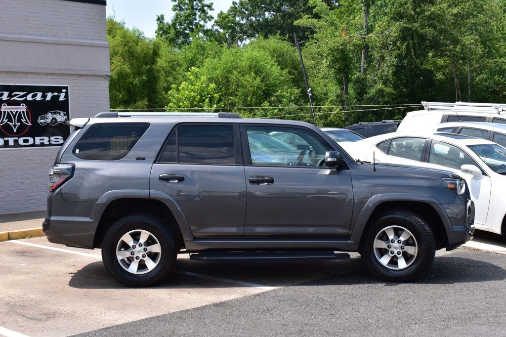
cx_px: 253
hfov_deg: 36.9
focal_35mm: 54
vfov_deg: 25.0
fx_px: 759
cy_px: 168
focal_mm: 36
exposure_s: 1/400
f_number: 11
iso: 400
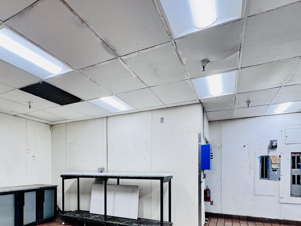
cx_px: 73
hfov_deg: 63.1
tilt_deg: -0.6
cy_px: 169
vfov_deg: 50.9
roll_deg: -0.1
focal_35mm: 26
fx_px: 226
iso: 160
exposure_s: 1/120
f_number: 2.2
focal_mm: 2.22
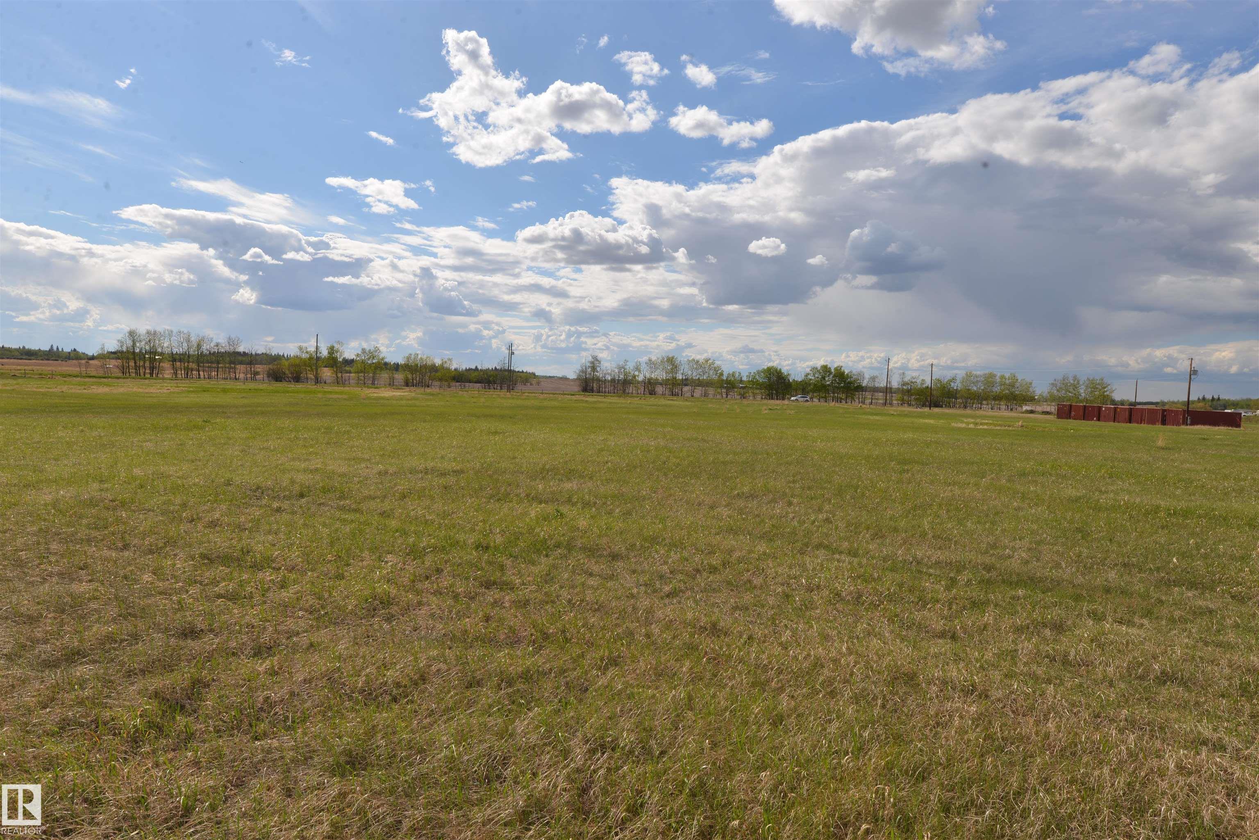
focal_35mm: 22
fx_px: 770
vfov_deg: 57.3
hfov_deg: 78.6
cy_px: 420
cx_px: 630
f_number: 13
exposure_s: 1/200
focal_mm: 22
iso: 100
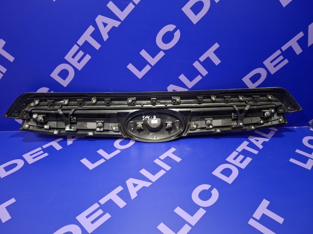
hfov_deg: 69.4
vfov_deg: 54.8
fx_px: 226
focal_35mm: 25
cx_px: 156
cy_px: 117
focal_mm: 4.69
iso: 200
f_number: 1.8
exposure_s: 1/33
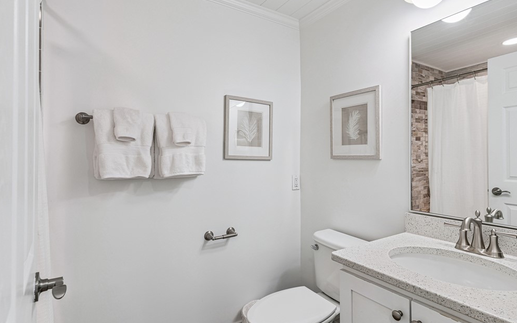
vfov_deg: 62.2
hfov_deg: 88.0
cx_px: 265
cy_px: 162
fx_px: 268
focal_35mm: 19
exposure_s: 1/15
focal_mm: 17
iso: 250
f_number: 8
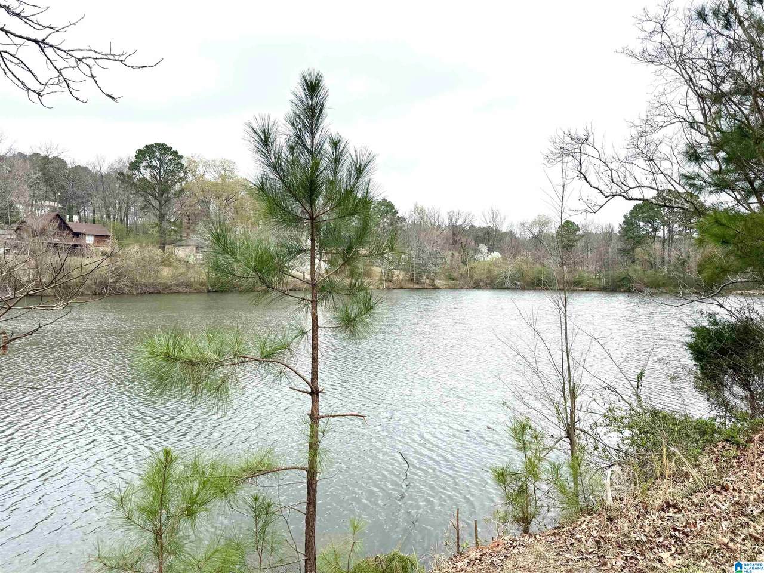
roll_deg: -1.2
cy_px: 286
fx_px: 530
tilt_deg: -1.6
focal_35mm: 24
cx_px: 382
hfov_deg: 71.6
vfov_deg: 56.8
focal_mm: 6.76
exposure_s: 1/3597
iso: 80
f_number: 1.78
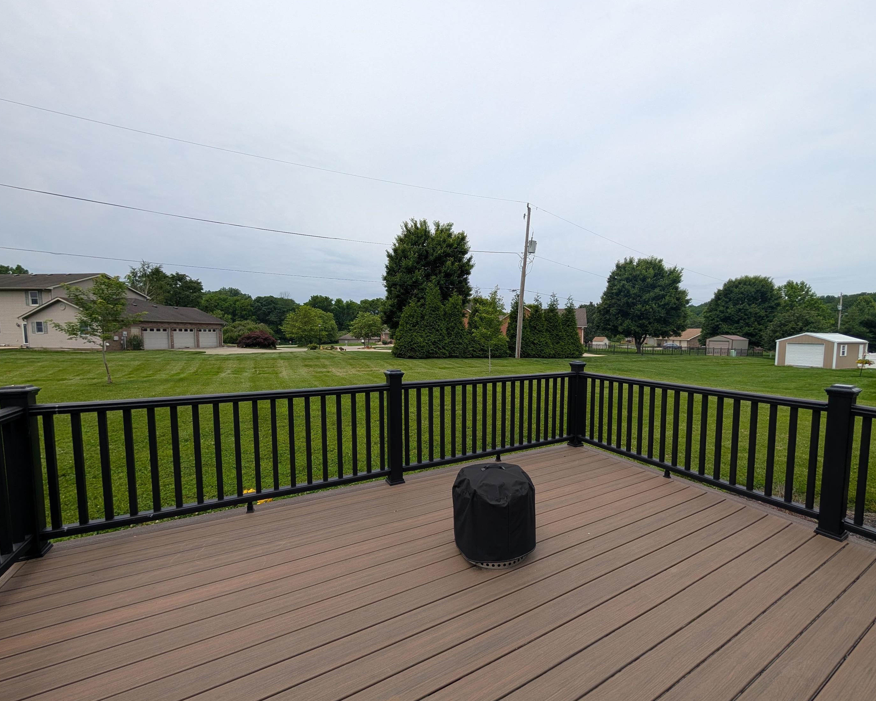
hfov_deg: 104.7
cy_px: 358
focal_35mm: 13
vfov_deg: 92.2
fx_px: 337
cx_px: 466
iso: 56
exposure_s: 1/3077
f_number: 1.7
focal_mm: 2.02
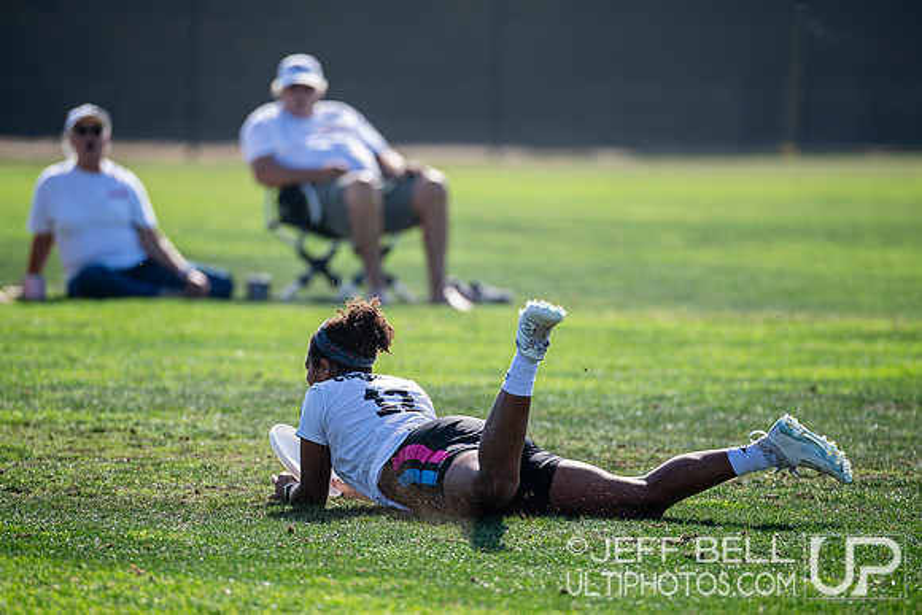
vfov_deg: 3.4
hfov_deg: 5.1
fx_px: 10453
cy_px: 321
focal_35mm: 408
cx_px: 472
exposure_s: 1/1600
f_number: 3.2
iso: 160
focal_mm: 300
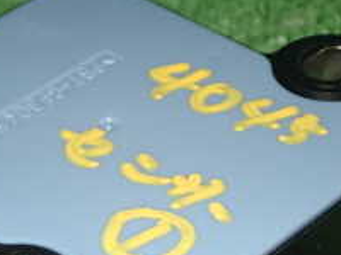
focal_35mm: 132
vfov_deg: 11.2
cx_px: 106
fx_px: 1300
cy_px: 228
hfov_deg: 14.9
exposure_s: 1/40
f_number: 9
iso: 200
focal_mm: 7.84
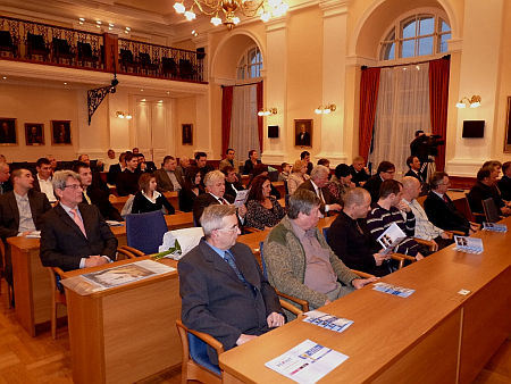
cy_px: 192
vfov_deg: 51.4
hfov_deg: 65.3
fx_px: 399
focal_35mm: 27
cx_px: 256
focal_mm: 4.8
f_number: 2.8
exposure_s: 1/30
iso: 200
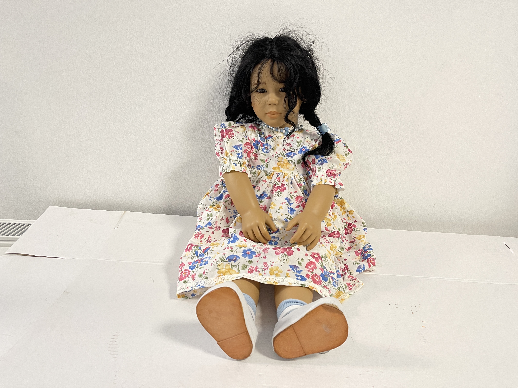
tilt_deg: -18.8
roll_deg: -3.4
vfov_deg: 54.9
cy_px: 194
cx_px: 259
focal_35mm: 25
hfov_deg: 69.4
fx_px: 374
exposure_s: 1/50
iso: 100
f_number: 1.6
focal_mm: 5.1
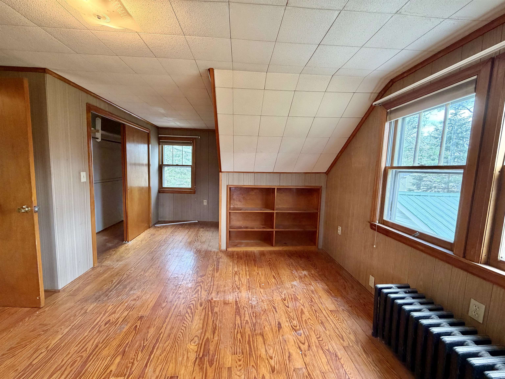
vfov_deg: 85.7
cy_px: 190
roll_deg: -1.6
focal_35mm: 14
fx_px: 204
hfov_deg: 102.1
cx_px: 252
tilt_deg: -5.4
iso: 250
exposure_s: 1/60
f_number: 2.2
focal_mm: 2.22
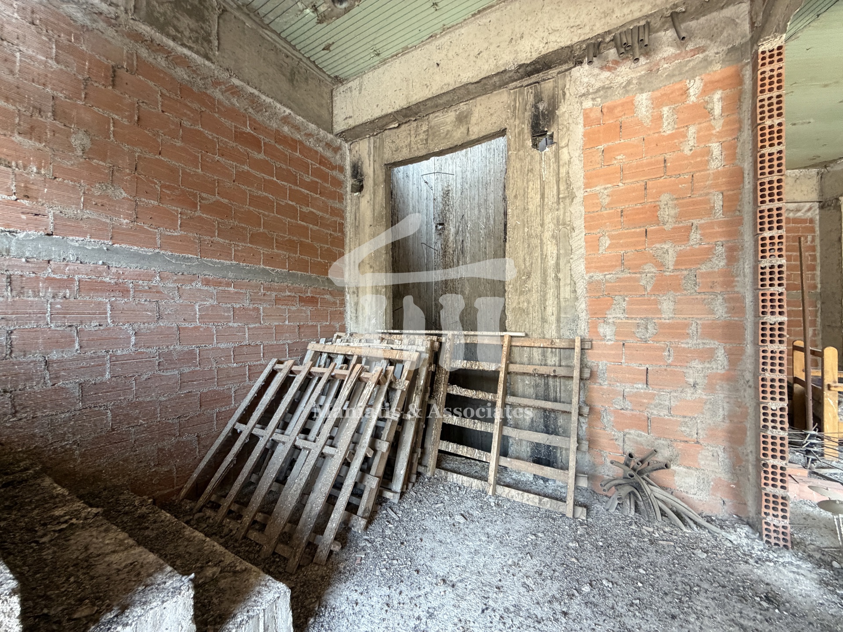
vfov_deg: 85.7
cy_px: 316
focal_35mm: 14
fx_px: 341
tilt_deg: +1.2
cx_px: 422
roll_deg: -0.2
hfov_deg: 102.1
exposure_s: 1/90
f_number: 2.2
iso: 320
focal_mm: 2.22
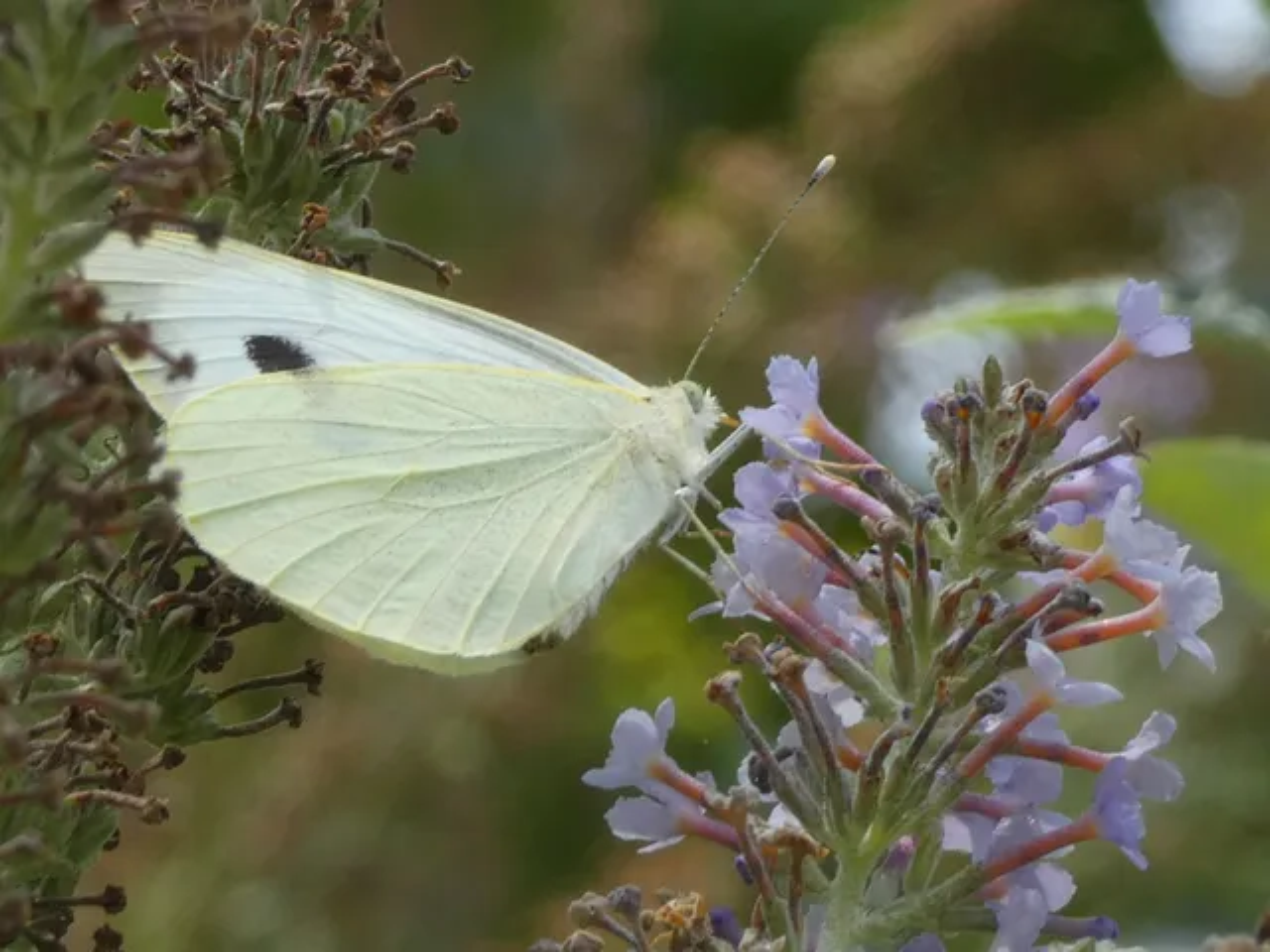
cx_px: 635
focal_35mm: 189
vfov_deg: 7.9
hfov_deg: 10.5
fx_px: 6934
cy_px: 476
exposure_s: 1/80
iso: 100
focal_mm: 33.9
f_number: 5.5
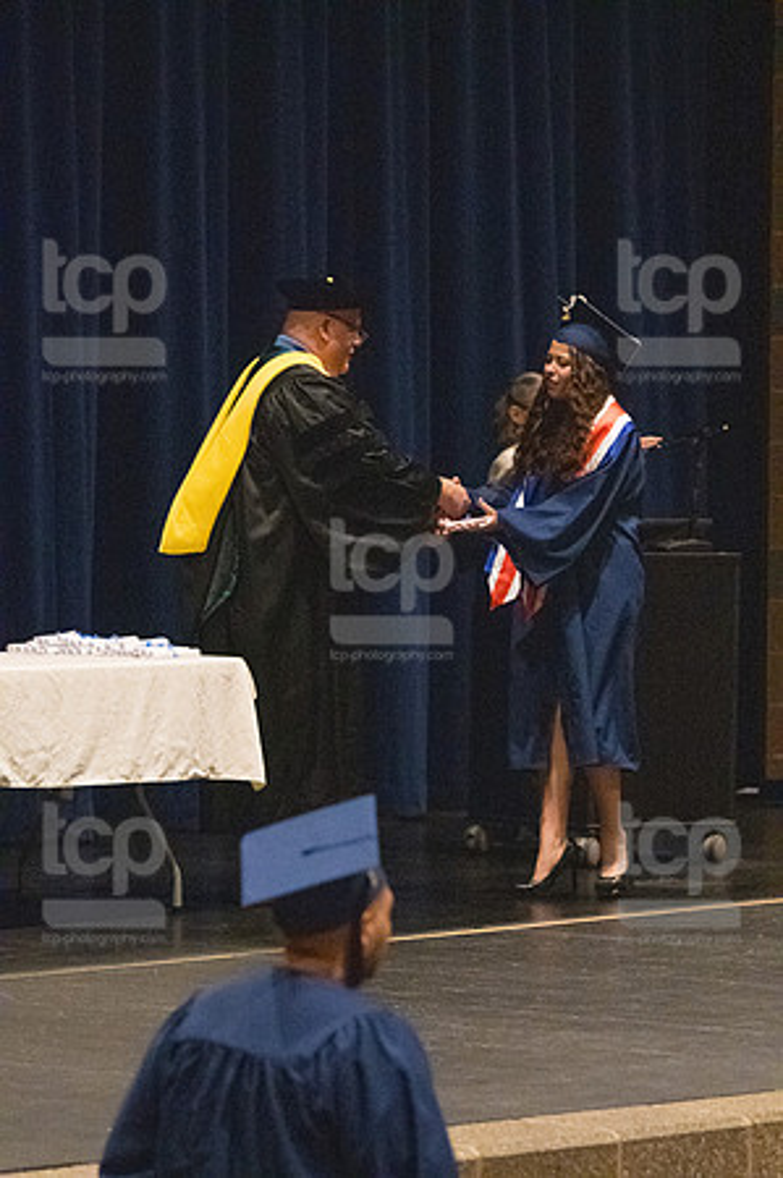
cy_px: 589
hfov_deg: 7.9
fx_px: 5689
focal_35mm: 174
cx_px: 392
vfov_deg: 11.8
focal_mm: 116
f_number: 3.2
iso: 10000
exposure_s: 1/400
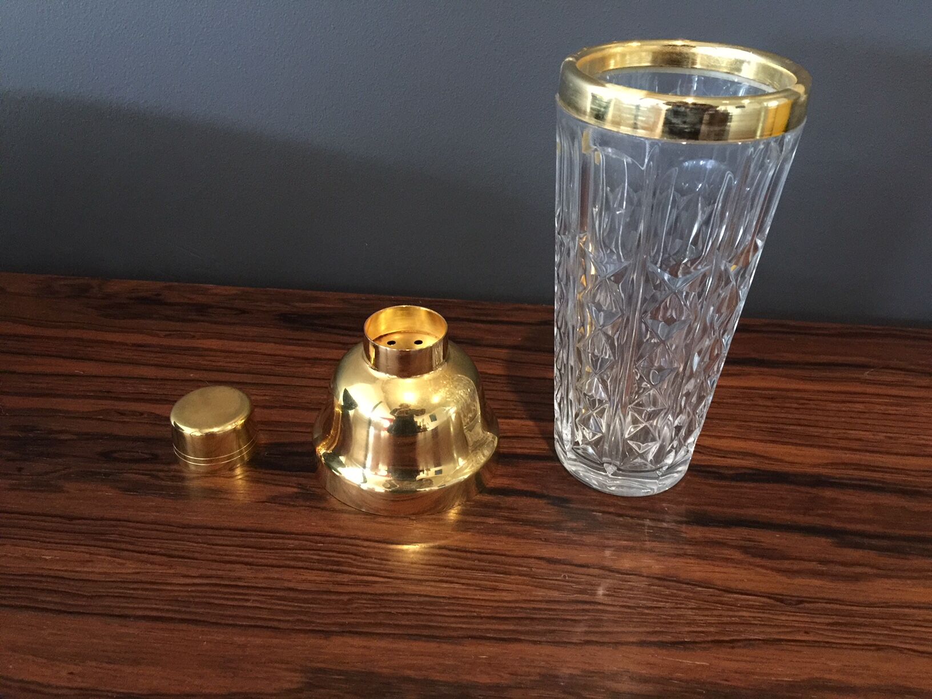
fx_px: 781
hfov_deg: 61.7
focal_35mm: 29
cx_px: 466
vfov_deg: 48.2
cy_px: 350
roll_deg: -1.3
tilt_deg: -33.1
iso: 200
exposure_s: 1/8
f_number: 2.2
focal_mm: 4.15
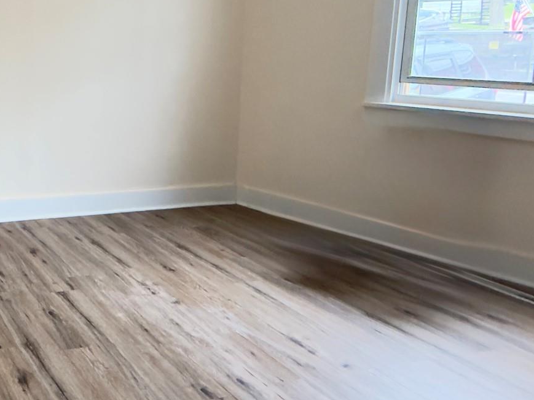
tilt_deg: -4.7
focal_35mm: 33
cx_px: -73
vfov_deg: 41.5
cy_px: 92
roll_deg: +0.6
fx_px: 509
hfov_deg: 41.9
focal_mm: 2.22
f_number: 2.2
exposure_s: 1/60
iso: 640
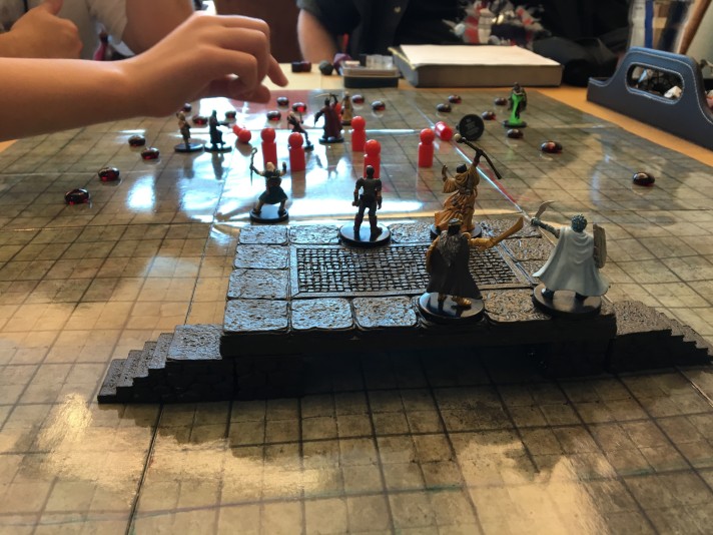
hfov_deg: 61.7
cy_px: 268
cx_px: 356
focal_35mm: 29
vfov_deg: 48.2
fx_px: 597
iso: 80
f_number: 2.2
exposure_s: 1/30
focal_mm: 4.15
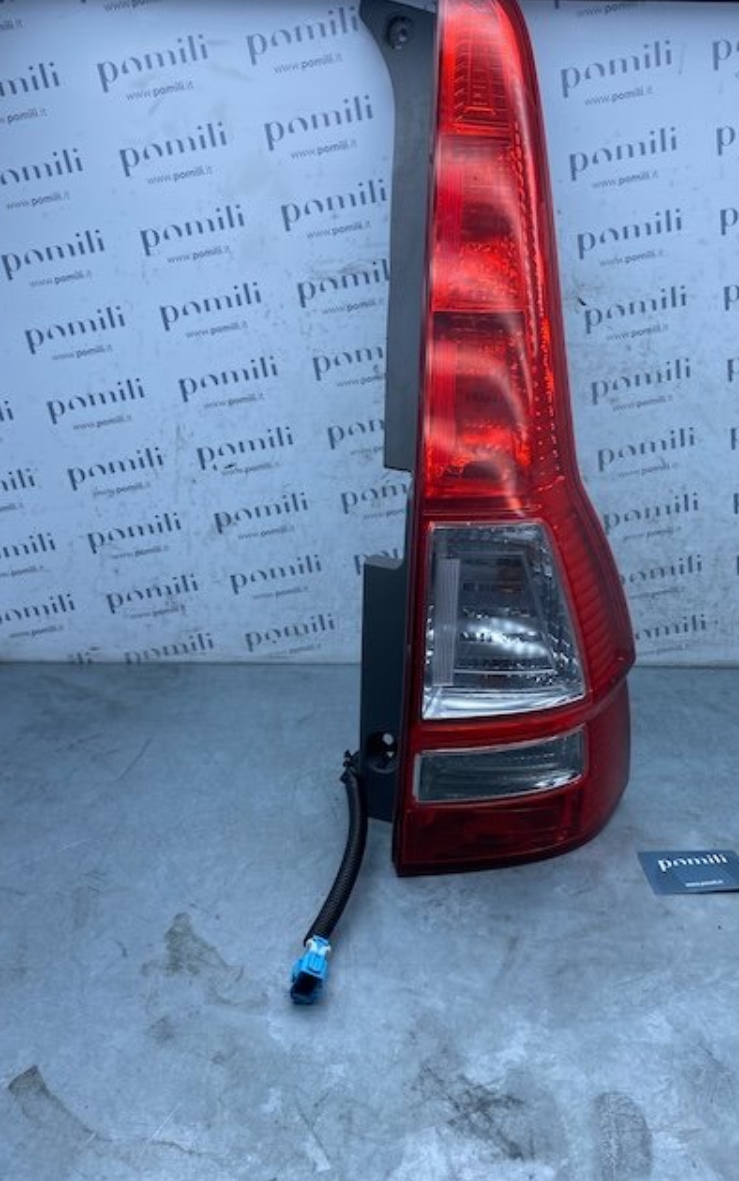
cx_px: 433
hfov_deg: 44.4
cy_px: 585
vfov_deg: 66.5
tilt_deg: -20.5
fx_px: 902
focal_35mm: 28
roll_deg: -1.0
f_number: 1.8
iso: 32
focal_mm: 4.25
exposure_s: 1/934
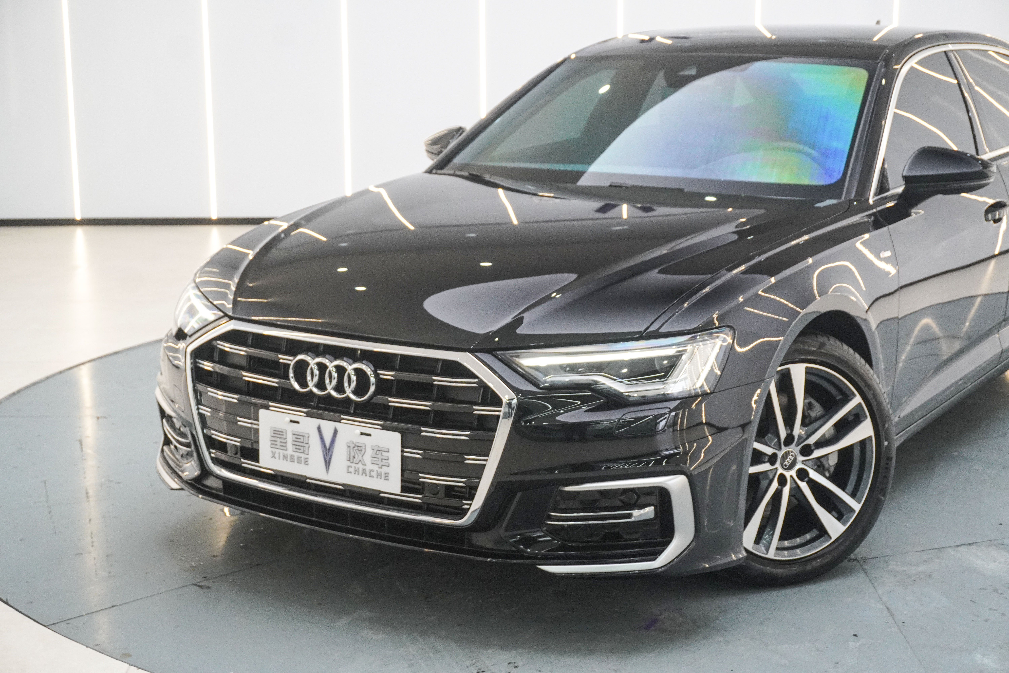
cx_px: 504
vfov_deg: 24.4
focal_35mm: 56
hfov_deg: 35.9
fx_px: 1555
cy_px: 336
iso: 2000
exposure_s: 1/80
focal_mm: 37
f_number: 6.3
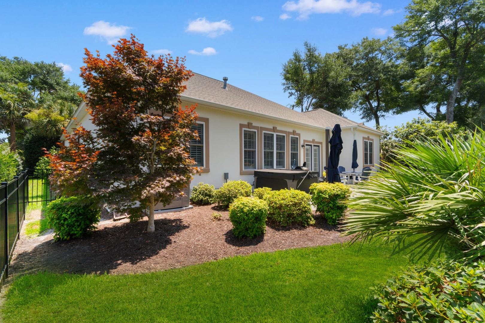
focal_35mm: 15
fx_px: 202
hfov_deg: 100.4
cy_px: 162
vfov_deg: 77.3
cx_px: 242
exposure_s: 1/125
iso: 100
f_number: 5.6
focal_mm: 10
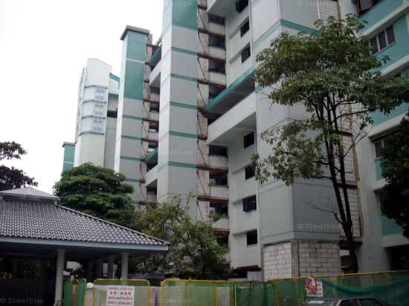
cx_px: 204
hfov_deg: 50.2
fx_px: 437
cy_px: 153
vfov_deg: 38.6
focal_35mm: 37
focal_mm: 6.2
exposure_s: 1/80
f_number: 5.6
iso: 80
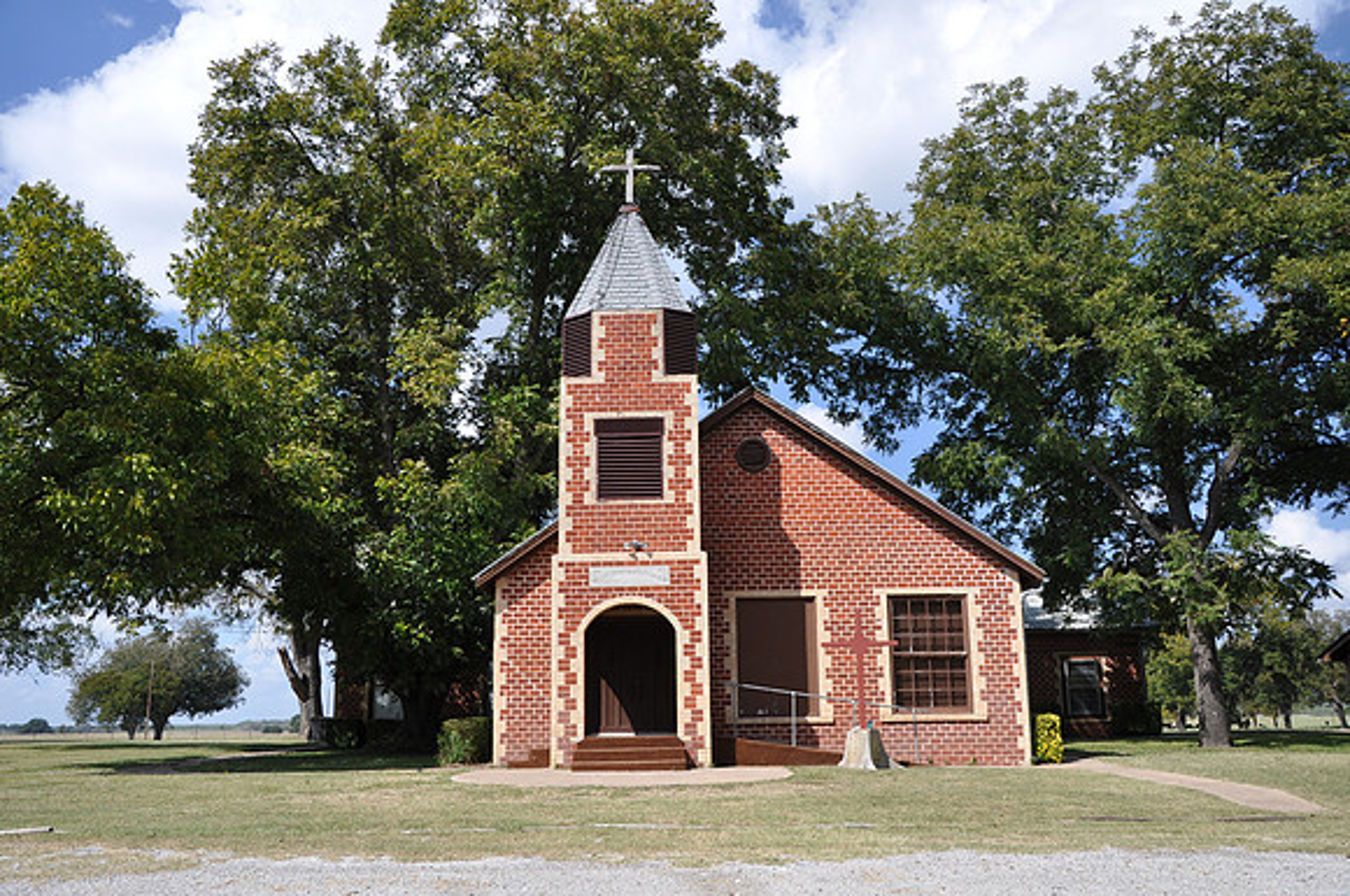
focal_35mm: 32
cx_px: 675
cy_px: 448
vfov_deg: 41.6
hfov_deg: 59.6
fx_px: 1180
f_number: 7.1
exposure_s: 1/200
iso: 200
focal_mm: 21
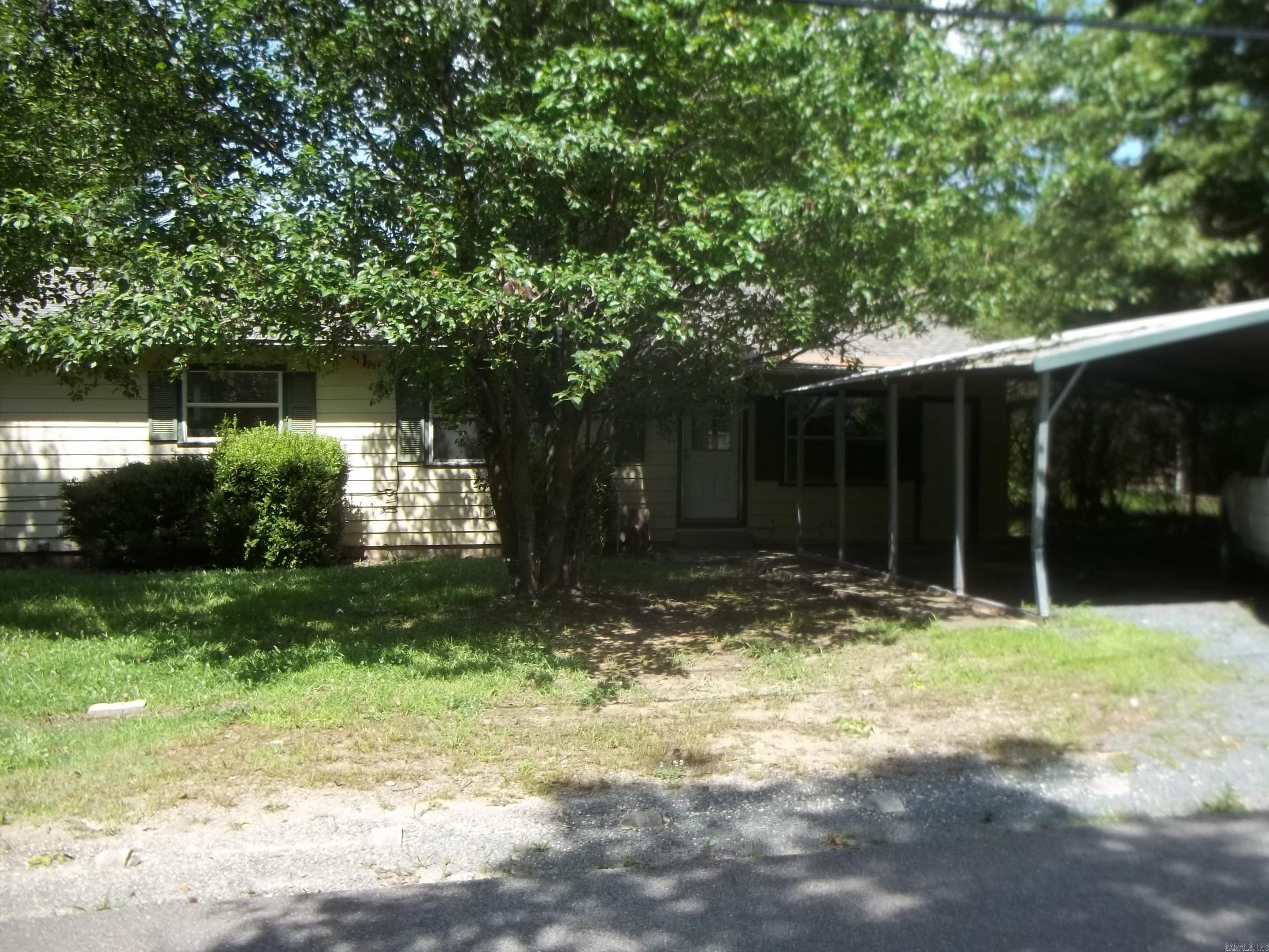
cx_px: 634
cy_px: 476
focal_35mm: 33
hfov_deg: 55.4
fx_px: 1210
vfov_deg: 42.9
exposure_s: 1/320
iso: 64
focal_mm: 5.9
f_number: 3.3
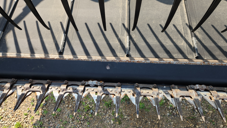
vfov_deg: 44.4
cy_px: 63
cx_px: 116
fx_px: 156
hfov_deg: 71.9
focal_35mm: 26
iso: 20
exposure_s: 1/492
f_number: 1.8
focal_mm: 5.4
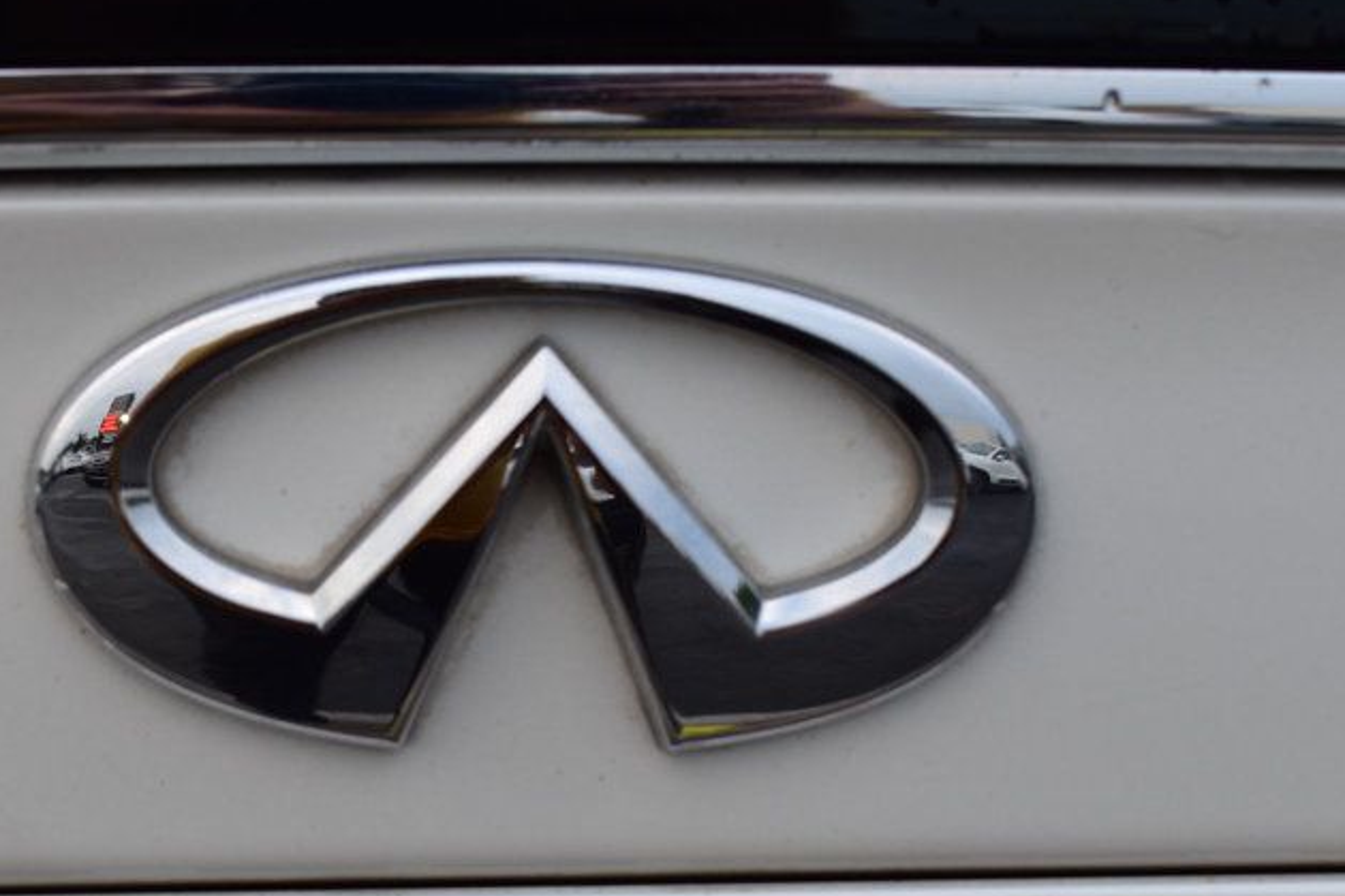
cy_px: 631
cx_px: 565
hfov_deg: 24.5
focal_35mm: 83
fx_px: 3100
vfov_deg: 16.4
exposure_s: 1/80
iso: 400
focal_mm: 34
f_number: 8
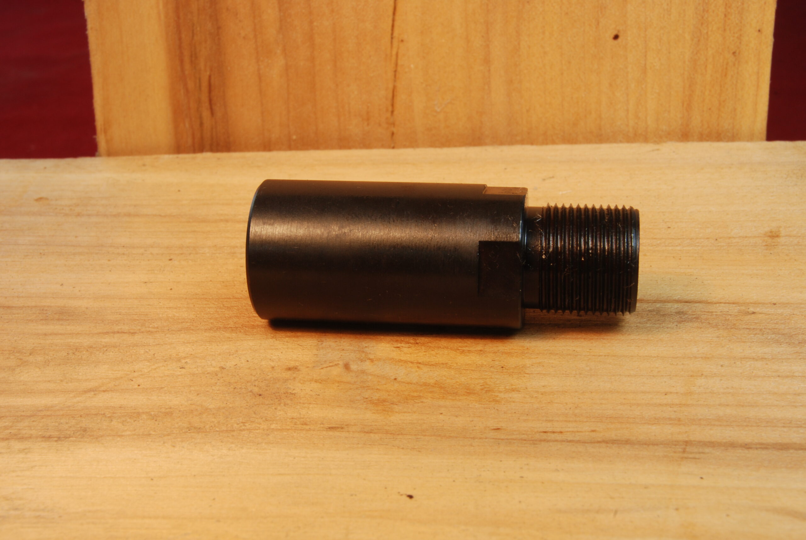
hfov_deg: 33.4
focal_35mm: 60
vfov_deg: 22.7
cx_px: 403
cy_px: 270
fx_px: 1345
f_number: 20
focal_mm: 40
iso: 200
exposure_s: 1/8
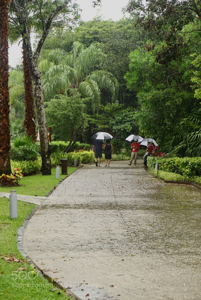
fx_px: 585
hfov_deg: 19.5
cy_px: 150
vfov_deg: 28.8
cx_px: 100
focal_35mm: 70
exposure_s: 1/100
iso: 1250
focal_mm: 70
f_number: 6.3
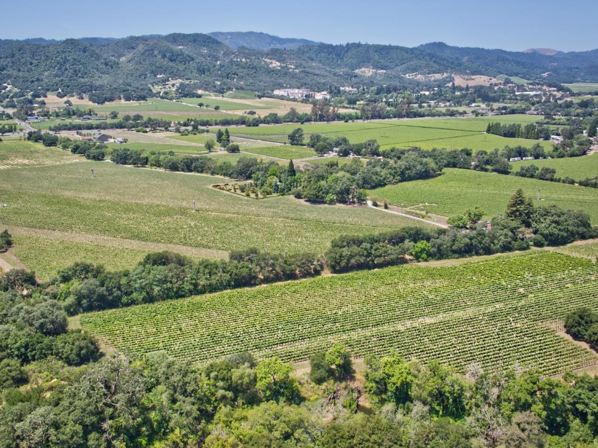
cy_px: 209
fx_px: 552
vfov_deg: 44.1
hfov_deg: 56.7
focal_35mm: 32
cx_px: 261
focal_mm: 12.3
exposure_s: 1/400
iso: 100
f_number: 6.3
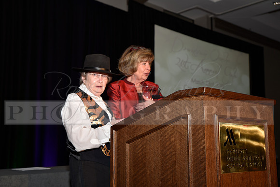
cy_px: 94
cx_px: 140
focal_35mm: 50
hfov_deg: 39.6
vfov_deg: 27.0
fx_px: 389
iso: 200
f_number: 5
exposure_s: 1/60
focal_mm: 50
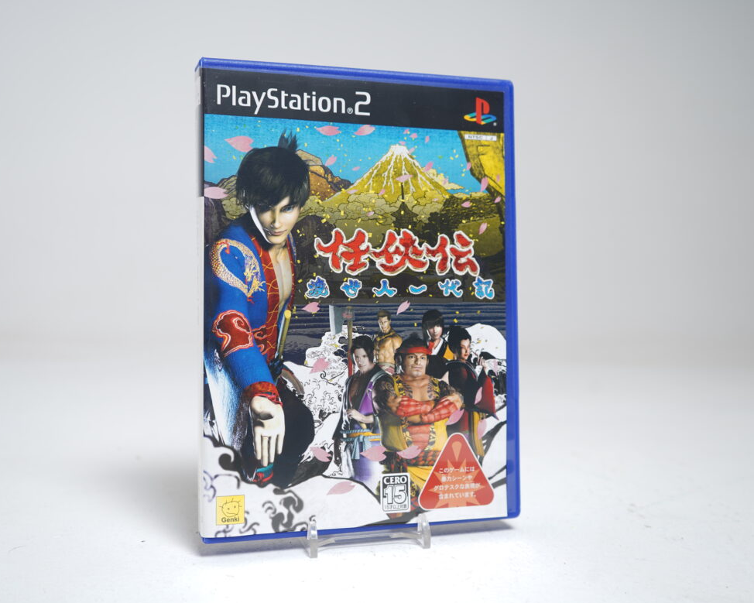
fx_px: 826
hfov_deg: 49.1
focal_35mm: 37
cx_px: 366
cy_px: 297
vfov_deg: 40.1
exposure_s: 1/5
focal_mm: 32
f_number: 5
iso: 64
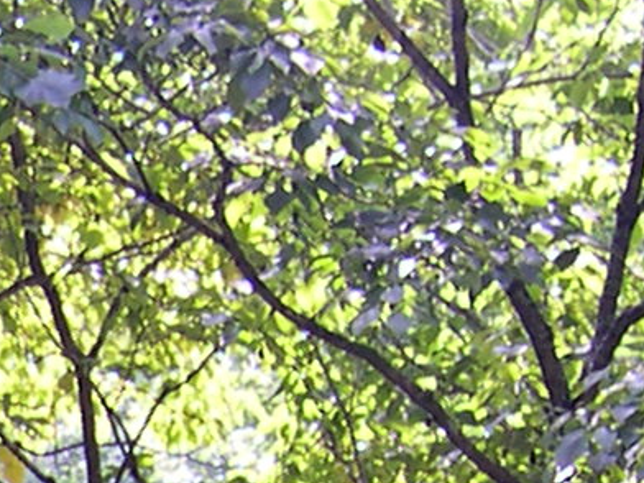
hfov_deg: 8.2
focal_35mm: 220
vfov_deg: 6.3
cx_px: -958
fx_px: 4093
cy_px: 1283
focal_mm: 8
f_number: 2.8
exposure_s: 1/61.1
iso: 100
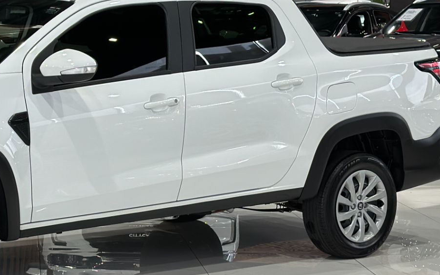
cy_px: 139
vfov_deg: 12.1
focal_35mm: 108
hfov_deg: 19.0
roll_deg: -0.8
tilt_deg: -6.1
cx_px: 63
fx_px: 1295
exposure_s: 1/120
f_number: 1.78
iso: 100
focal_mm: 6.86
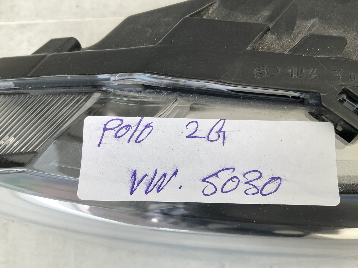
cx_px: 182
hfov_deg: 58.4
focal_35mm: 31
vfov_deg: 45.4
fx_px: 321
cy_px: 141
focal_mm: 3
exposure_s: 1/179
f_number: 1.8
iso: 16
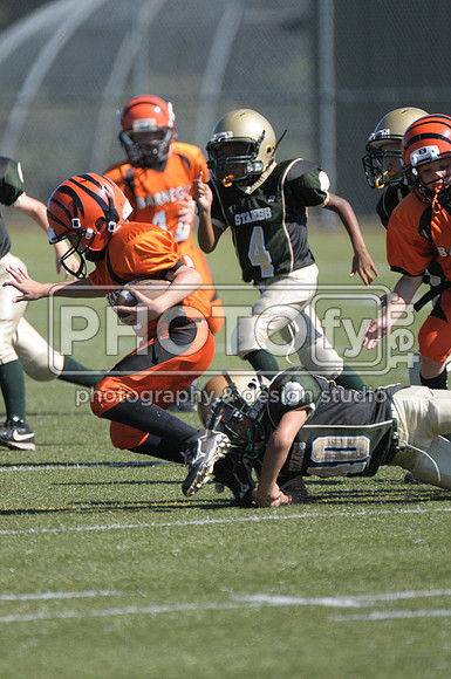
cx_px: 226
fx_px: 11308
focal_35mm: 600
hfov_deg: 2.3
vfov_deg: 3.4
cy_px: 340
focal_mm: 400
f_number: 4
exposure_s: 1/3200
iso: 640
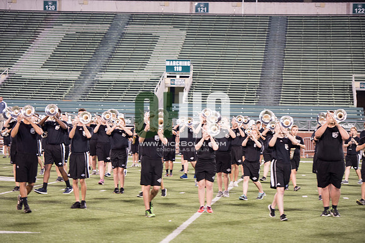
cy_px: 122
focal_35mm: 116
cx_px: 182
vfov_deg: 11.8
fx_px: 1176
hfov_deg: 17.6
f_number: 2.8
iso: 1000
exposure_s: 1/320
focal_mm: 116
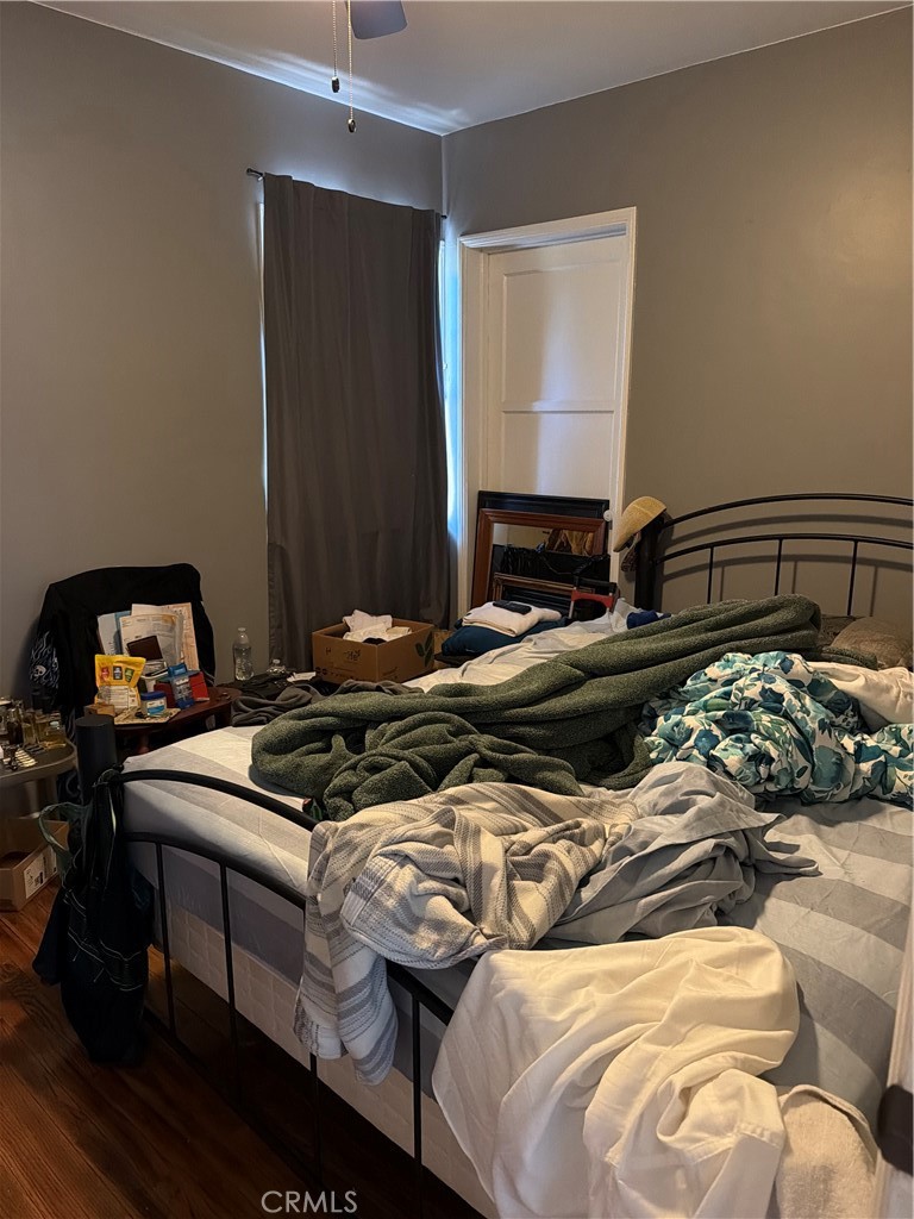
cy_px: 610
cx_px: 457
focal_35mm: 24
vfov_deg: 71.6
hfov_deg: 56.8
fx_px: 845
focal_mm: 6.76
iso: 800
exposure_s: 1/40
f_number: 1.78
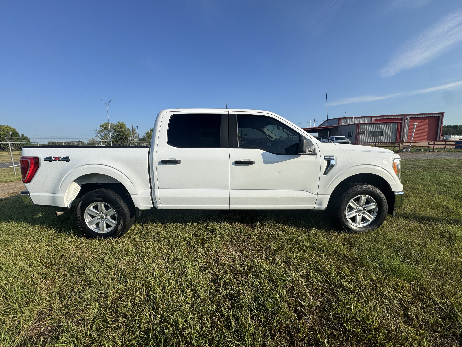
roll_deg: +1.1
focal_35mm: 14
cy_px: 174
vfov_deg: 85.7
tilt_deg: -9.0
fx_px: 187
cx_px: 231
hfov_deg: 102.1
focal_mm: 2.22
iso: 40
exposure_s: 1/2342
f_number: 2.2
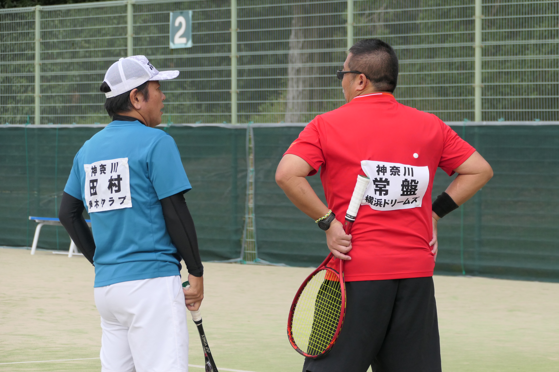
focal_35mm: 186
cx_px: 280
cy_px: 186
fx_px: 2888
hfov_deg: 11.1
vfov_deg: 7.4
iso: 500
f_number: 4
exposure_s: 1/3200
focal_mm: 67.72
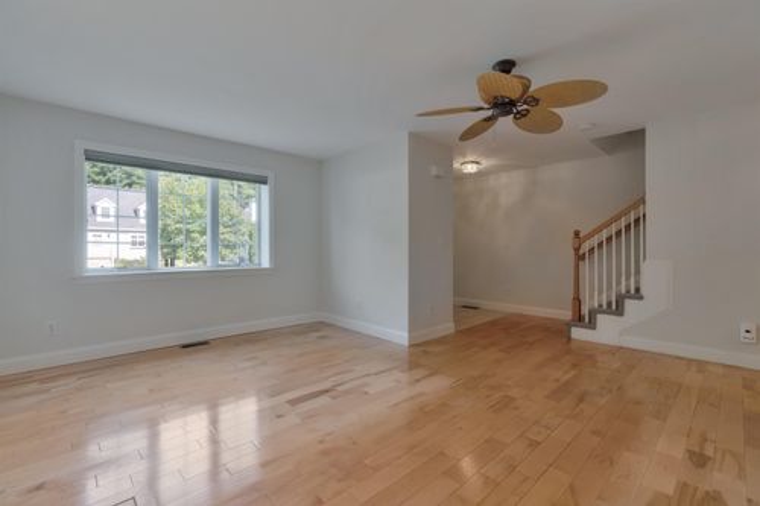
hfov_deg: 96.8
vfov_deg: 73.7
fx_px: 338
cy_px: 253
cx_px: 380
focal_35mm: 16
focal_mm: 16
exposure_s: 1/250
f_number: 8
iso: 800
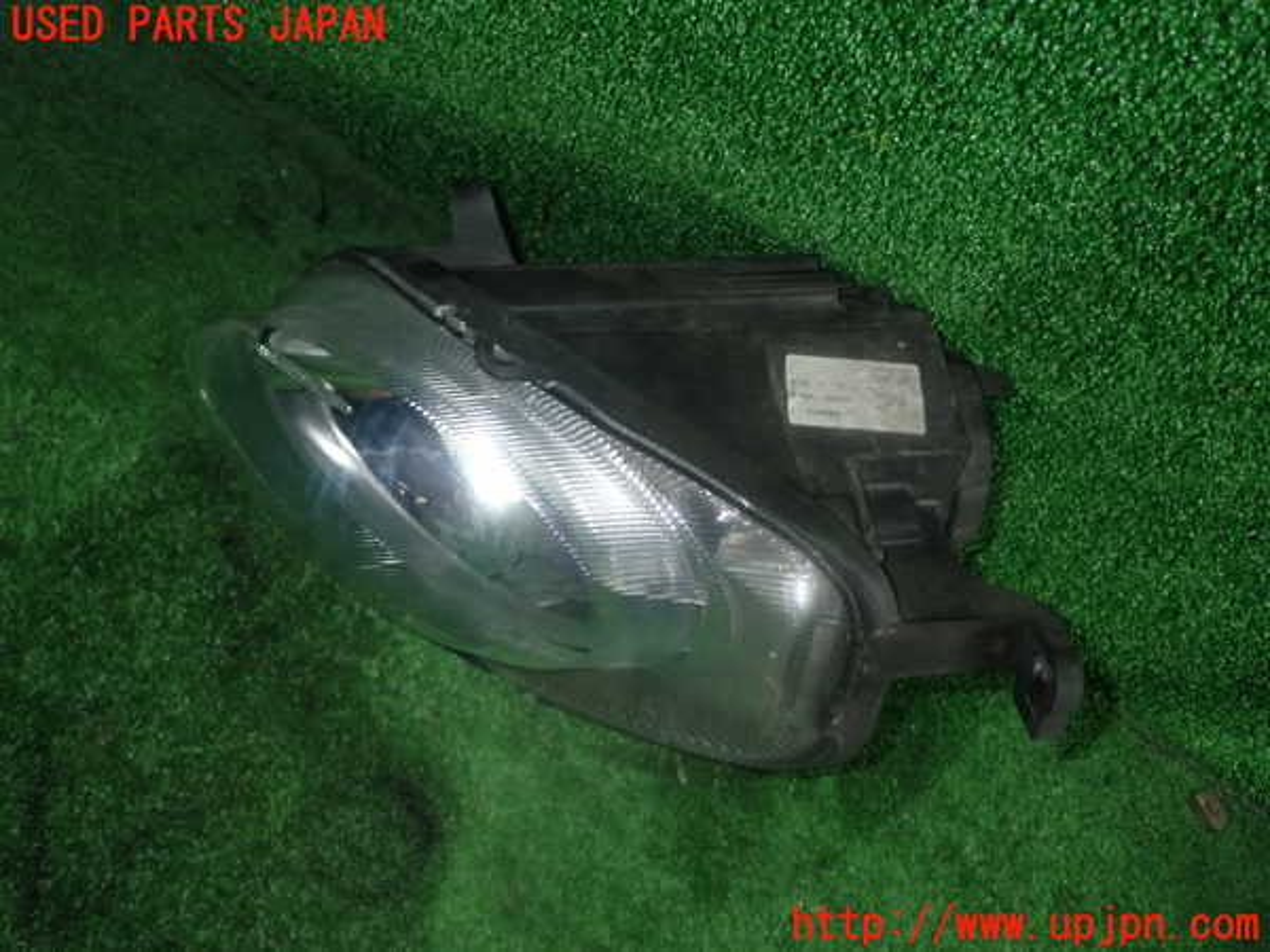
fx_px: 1321
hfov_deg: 51.4
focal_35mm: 36
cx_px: 635
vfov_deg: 39.7
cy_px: 476
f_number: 7.1
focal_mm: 6.37
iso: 400
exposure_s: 1/40
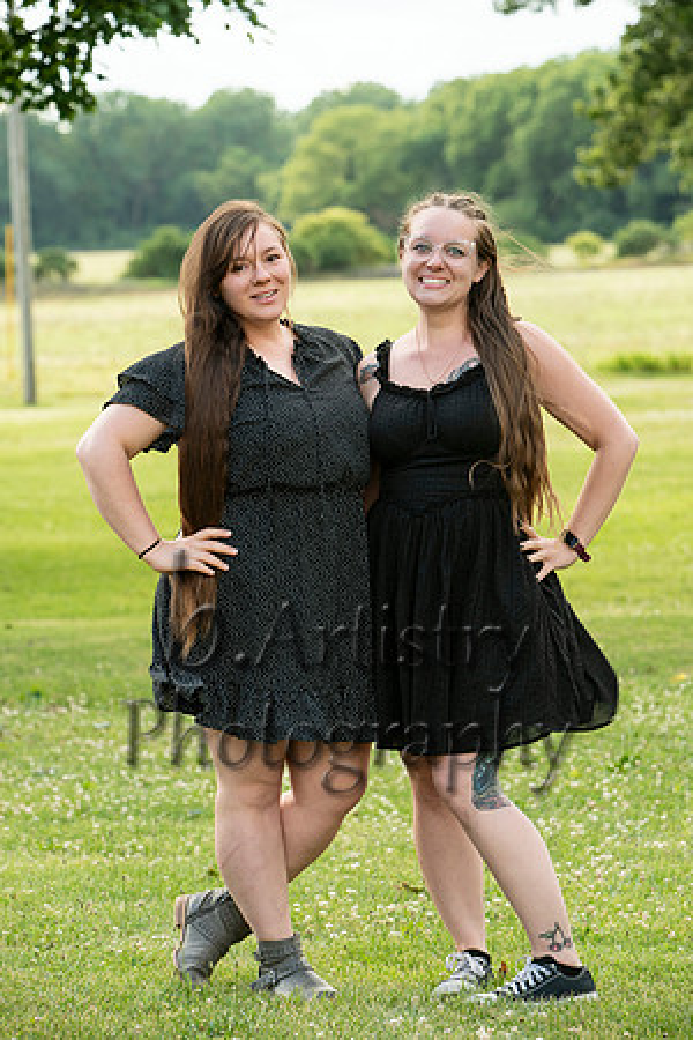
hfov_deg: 9.1
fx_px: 4331
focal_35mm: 150
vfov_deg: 13.7
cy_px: 520
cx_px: 346
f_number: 6.3
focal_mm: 150
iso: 320
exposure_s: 1/125
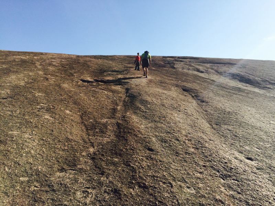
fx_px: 230
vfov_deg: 48.2
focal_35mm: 29
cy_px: 103
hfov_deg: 61.7
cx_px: 138
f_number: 2.2
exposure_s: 1/2933
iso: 32
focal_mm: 4.15
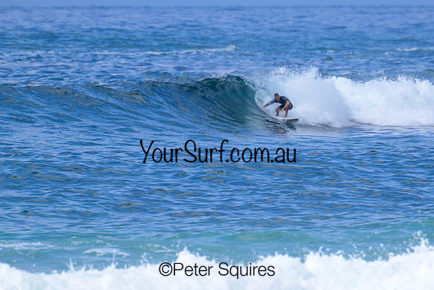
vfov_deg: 1.3
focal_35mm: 1094
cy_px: 132
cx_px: 259
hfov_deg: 1.9
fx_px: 13194
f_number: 11
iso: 720
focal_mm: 800
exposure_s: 1/2000
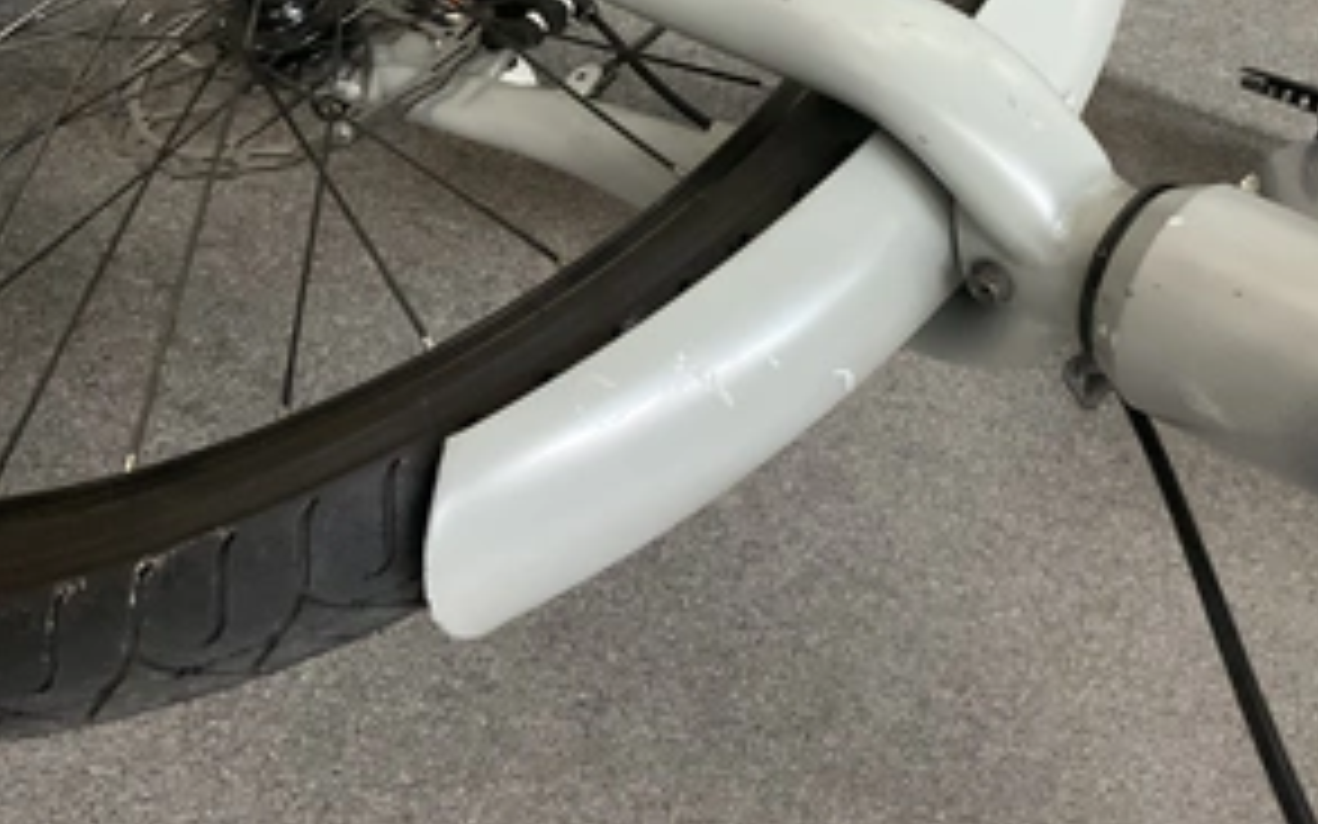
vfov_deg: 29.0
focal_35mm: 42
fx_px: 1508
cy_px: 50
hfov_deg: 47.2
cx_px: 666
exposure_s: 1/30
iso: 320
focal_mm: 3
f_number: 1.8
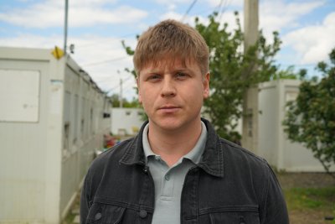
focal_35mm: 39
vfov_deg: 34.2
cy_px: 112
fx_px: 363
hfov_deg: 49.5
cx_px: 168
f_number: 5.6
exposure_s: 1/500
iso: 100
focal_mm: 39
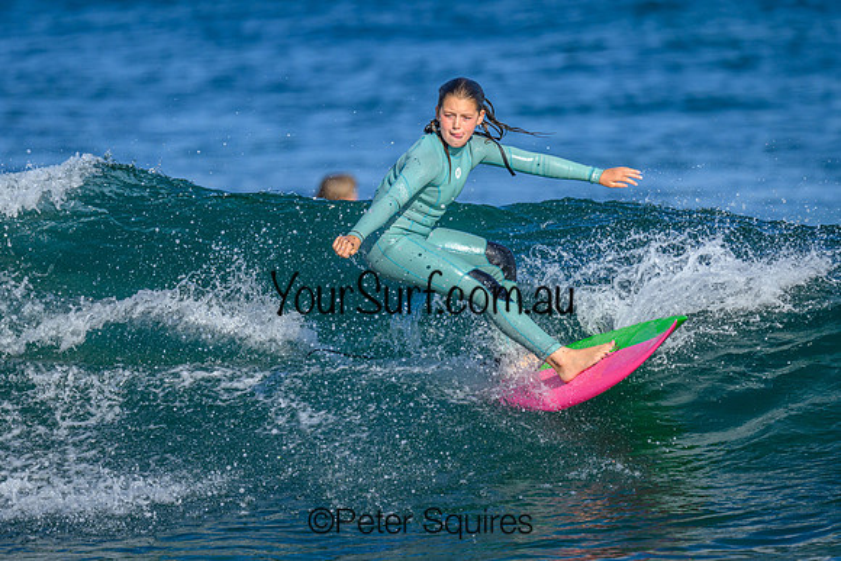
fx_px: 23035
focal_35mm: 986
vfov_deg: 1.4
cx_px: 375
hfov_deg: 2.1
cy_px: 215
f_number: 6.3
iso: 360
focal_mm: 800
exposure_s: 1/2000
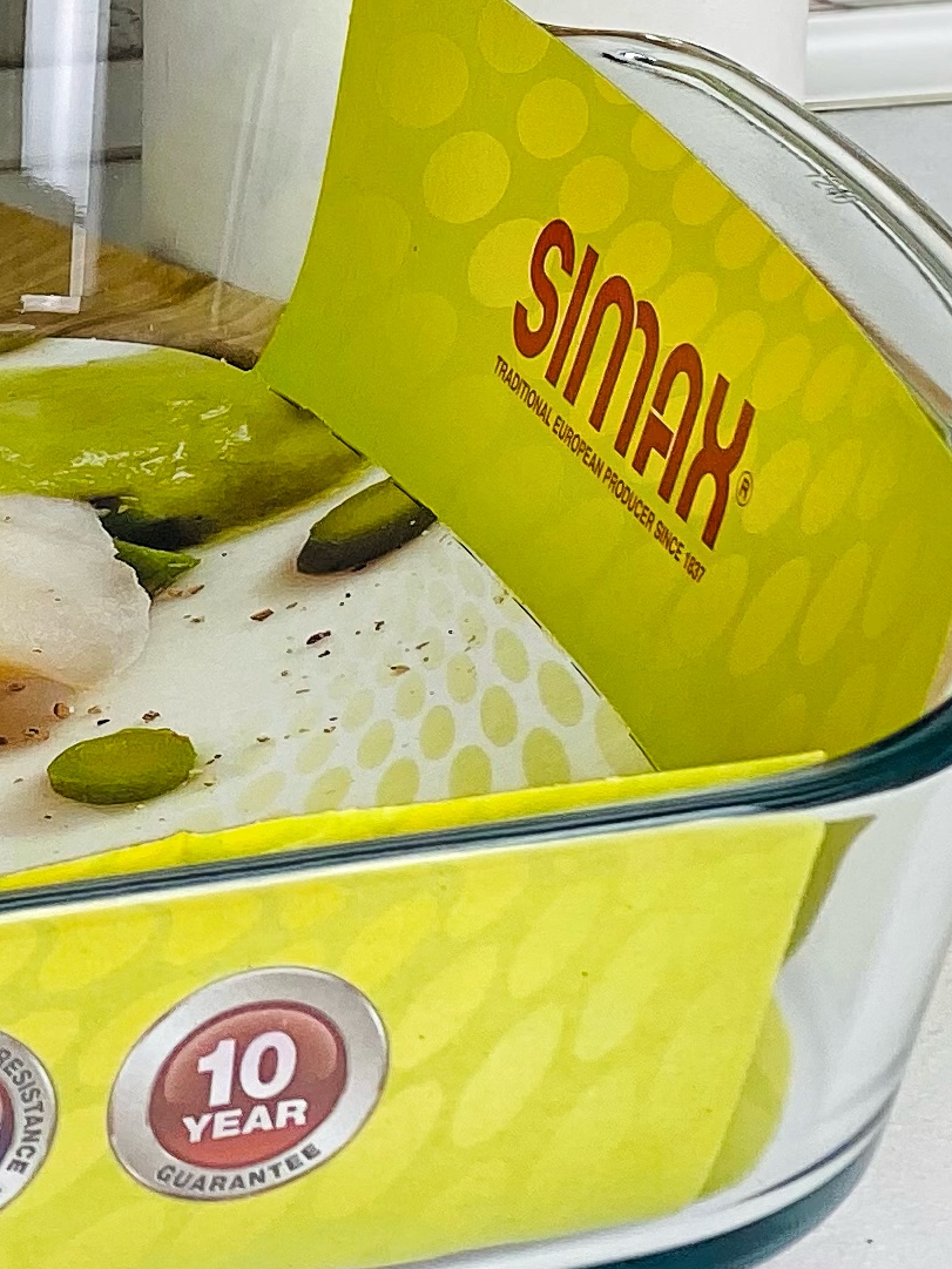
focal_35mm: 194
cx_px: -444
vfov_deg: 10.1
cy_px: -80
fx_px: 7112
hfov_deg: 7.5
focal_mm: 6
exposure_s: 1/149
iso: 20
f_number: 2
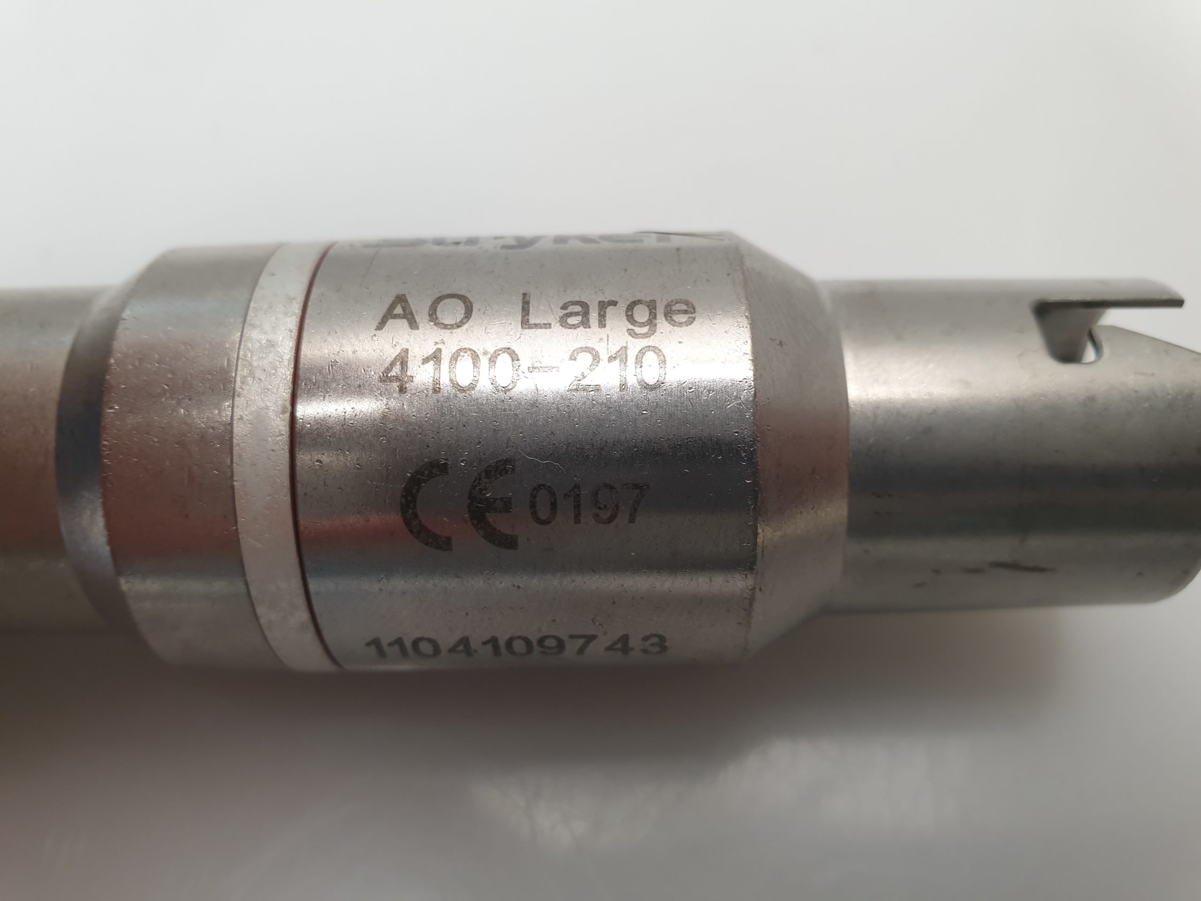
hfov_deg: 67.3
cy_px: 450
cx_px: 600
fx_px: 902
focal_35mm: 26
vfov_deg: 53.1
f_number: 2.4
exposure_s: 1/50
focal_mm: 4.3
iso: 100
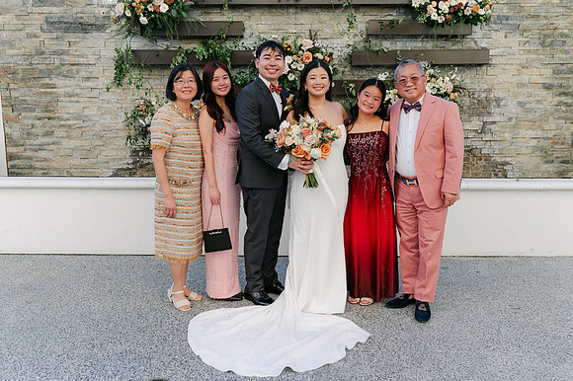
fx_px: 580
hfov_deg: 52.5
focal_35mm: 36
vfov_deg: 36.4
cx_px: 274
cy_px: 199
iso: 100
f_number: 4
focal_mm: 35
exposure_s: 1/800
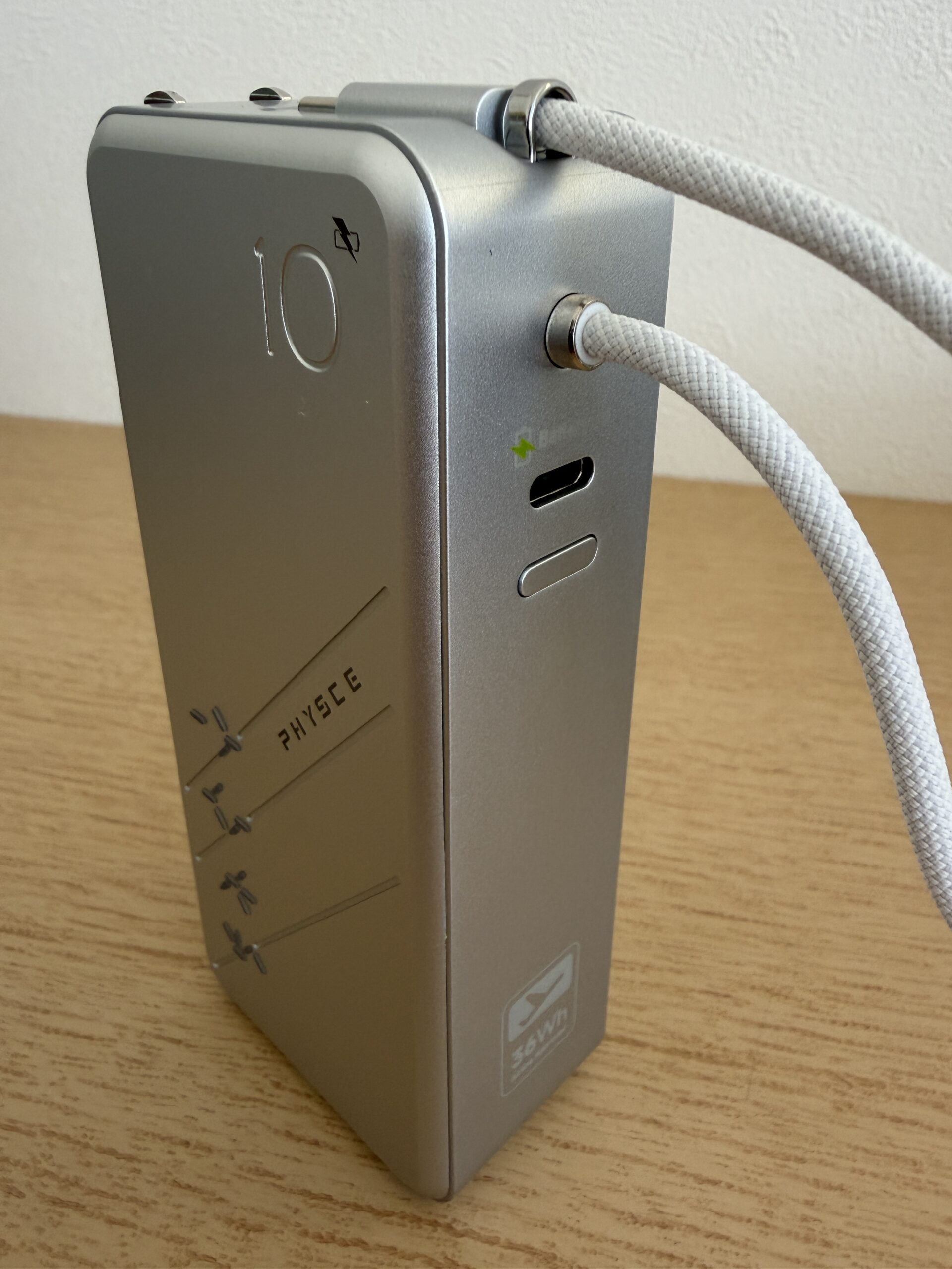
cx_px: 476
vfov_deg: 67.3
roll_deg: +0.1
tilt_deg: -22.6
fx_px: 953
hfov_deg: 53.1
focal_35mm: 26
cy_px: 634
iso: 125
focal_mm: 2.22
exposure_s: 1/121
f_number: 2.2
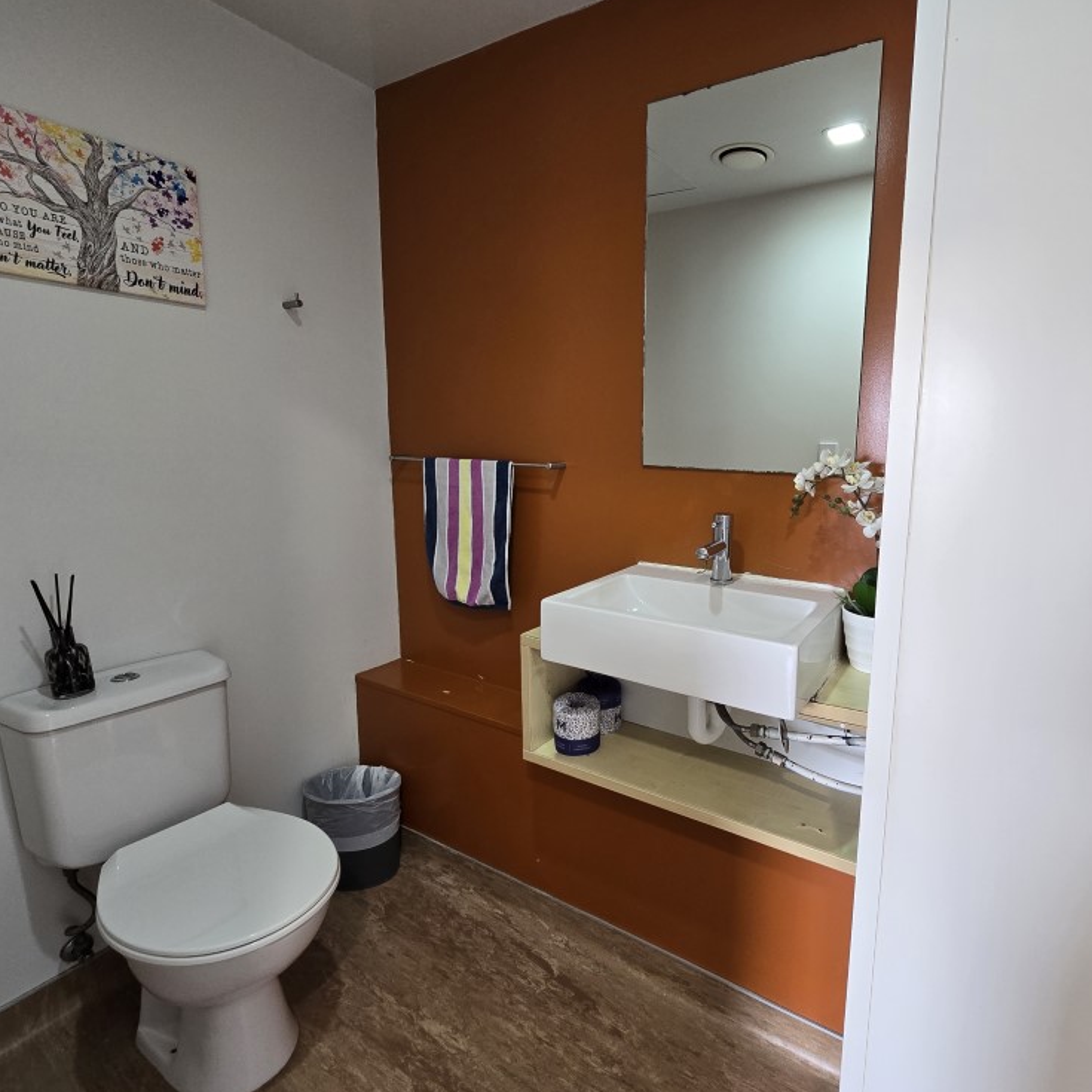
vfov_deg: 87.4
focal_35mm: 16
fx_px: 571
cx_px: 661
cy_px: 530
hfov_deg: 86.2
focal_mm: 2.2
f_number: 2.2
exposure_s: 1/50
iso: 160
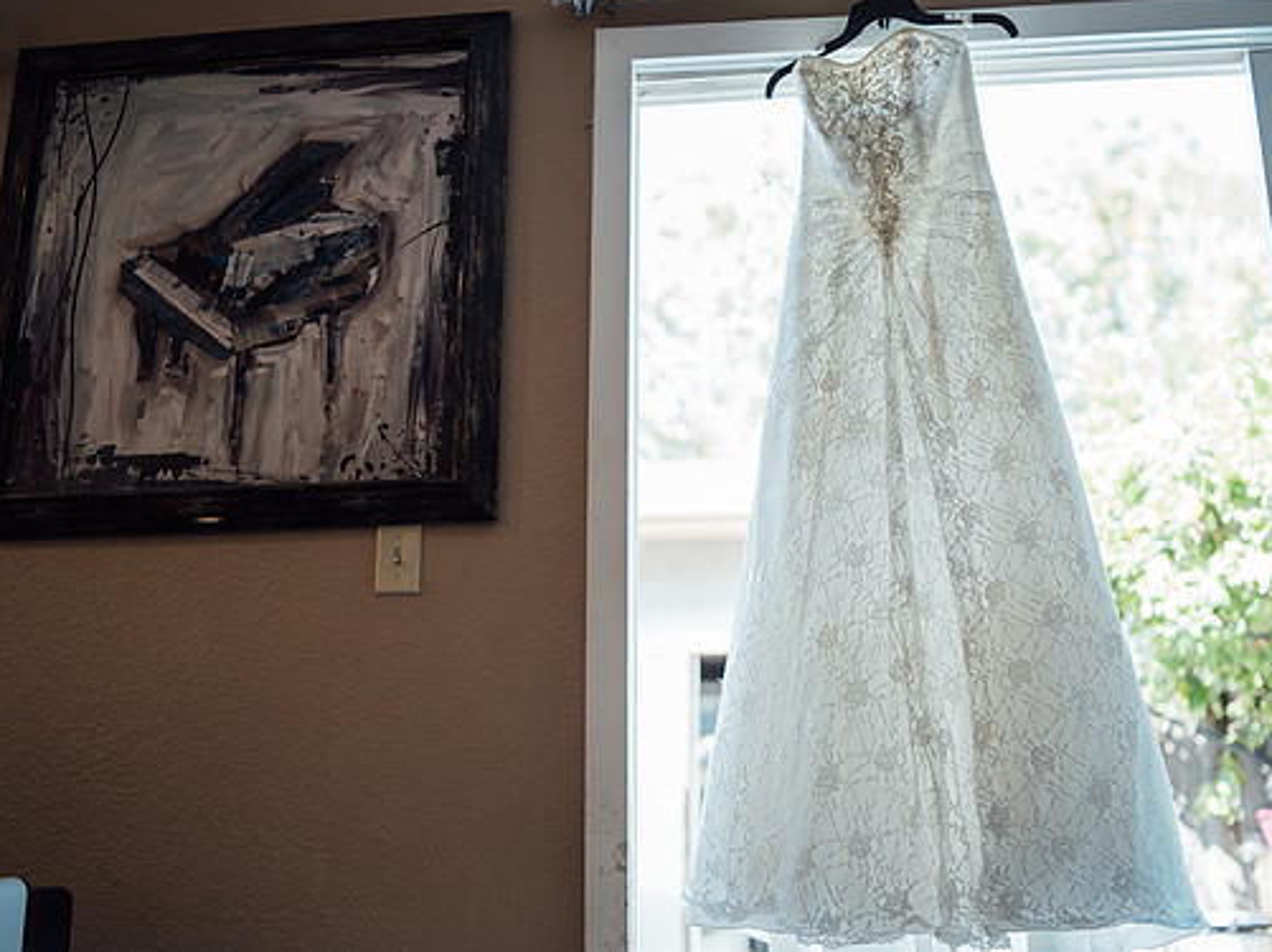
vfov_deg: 36.8
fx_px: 1432
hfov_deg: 47.7
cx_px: 731
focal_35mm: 39
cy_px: 463
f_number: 1.8
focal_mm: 35
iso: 200
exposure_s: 1/250
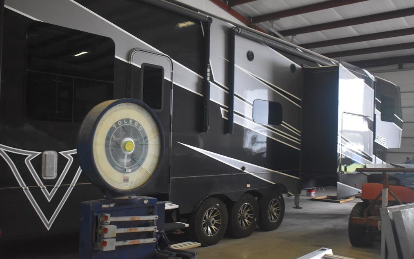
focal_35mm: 36
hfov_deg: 54.7
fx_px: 401
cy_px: 134
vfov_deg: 35.8
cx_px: 206
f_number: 3.8
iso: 3200
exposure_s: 1/100
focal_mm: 23
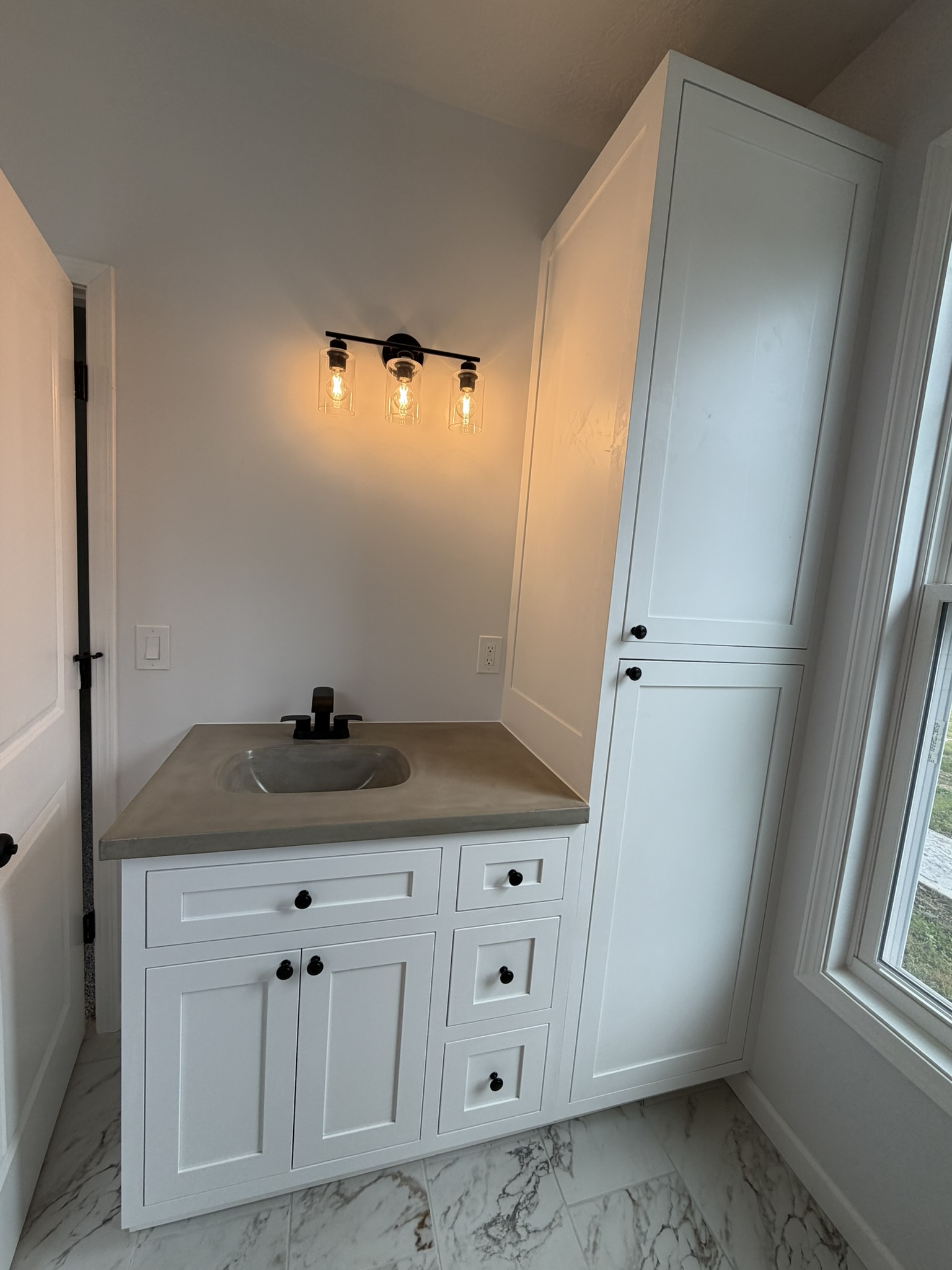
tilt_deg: -6.9
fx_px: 513
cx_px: 476
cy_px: 635
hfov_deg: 85.7
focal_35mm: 14
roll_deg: -4.3
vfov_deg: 102.1
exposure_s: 1/233
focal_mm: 2.22
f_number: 2.2
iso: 50
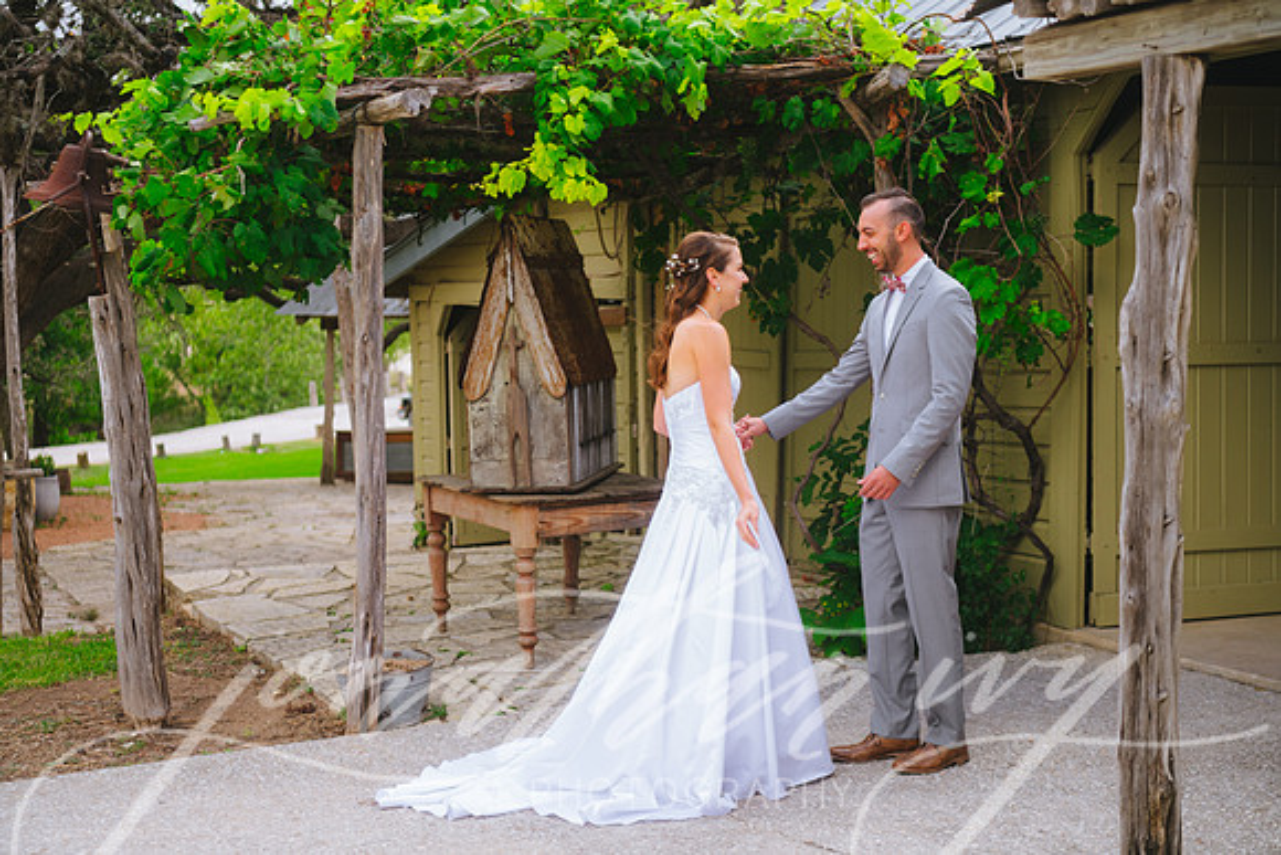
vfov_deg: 24.6
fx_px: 1957
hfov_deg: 36.2
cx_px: 640
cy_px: 428
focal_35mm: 55
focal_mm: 55
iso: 200
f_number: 2.8
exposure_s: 1/400
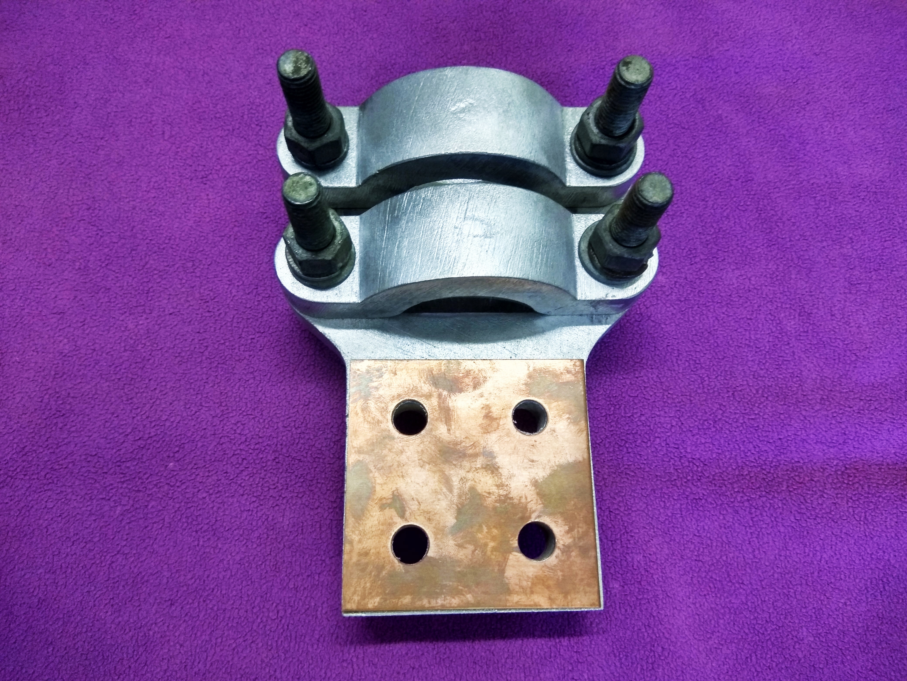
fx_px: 550
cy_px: 340
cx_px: 454
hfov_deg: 79.0
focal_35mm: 21
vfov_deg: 63.4
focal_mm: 3.57
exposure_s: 1/25
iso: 640
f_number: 2
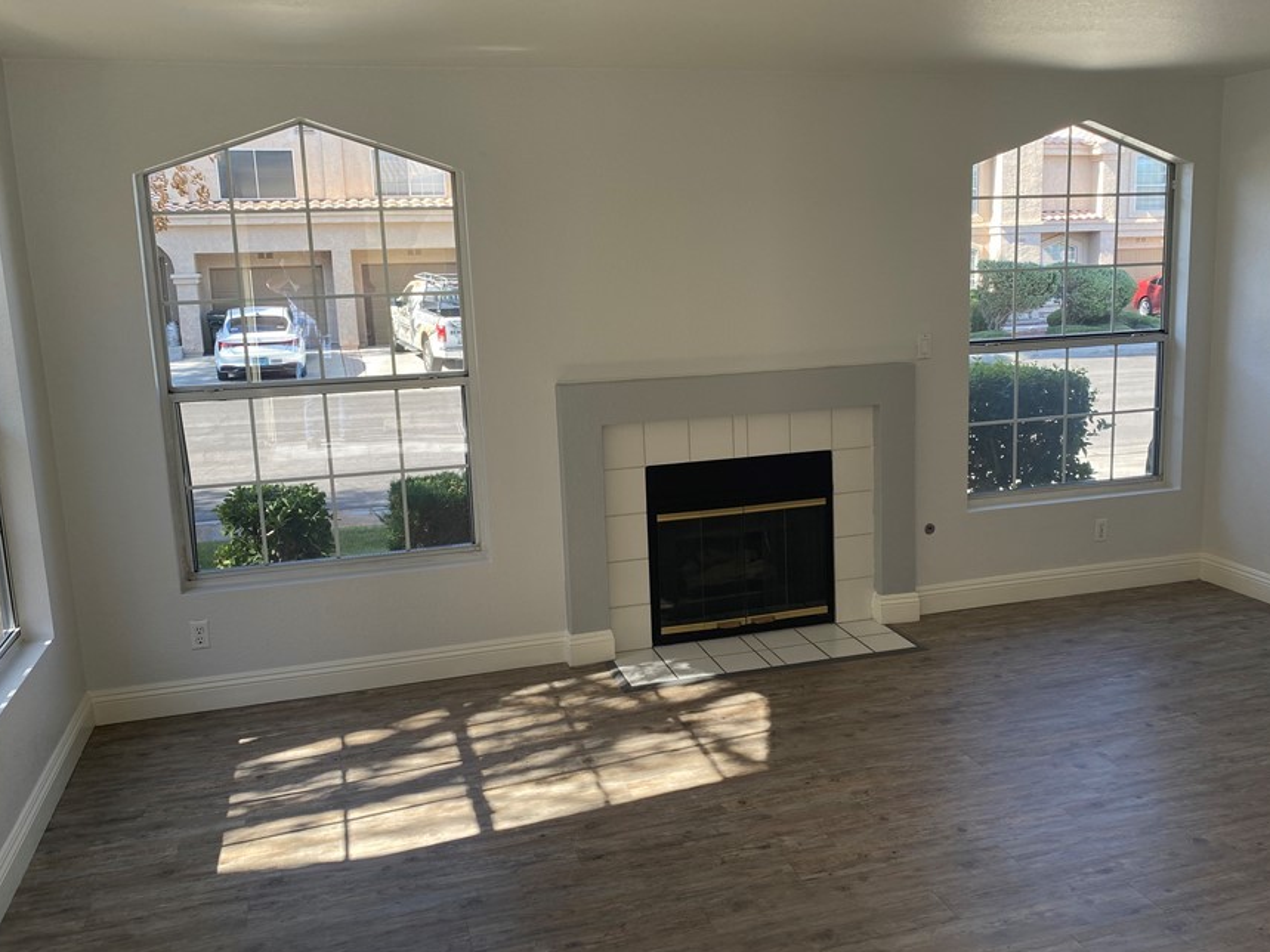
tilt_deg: -11.9
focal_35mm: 31
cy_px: 461
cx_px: 676
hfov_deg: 58.3
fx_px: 1137
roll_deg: +1.7
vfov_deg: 45.4
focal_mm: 4.25
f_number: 1.8
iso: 32
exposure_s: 1/173
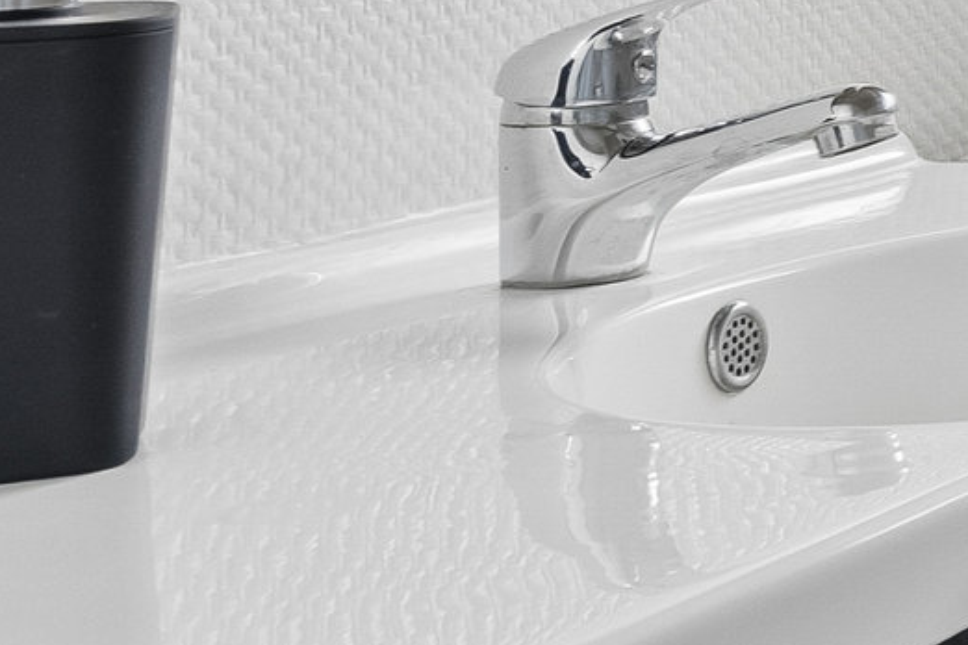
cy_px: -247
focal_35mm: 116
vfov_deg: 11.4
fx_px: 3131
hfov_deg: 11.8
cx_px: 2702
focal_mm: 13.5
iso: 200
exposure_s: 1/10
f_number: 8
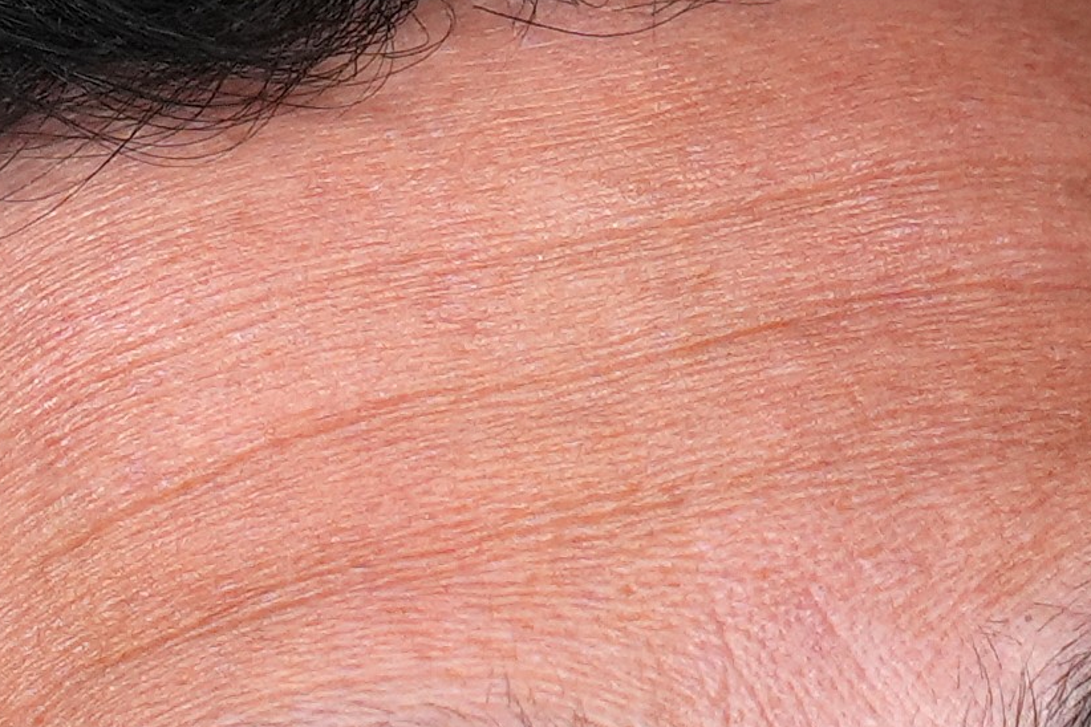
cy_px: 1600
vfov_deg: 0.5
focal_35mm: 2869
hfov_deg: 0.7
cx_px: -402
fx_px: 86940
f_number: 2.8
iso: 1000
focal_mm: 400
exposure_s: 1/500
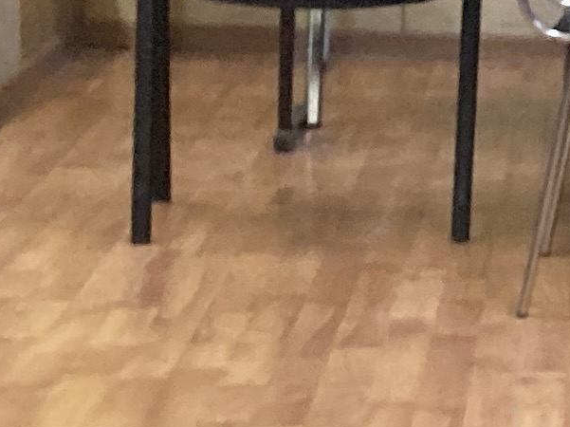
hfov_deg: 8.3
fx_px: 3094
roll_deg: -4.8
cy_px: 137
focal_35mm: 188
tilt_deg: -6.9
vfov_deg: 7.9
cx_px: 1903
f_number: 1.8
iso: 250
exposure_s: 1/50
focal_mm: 3.99
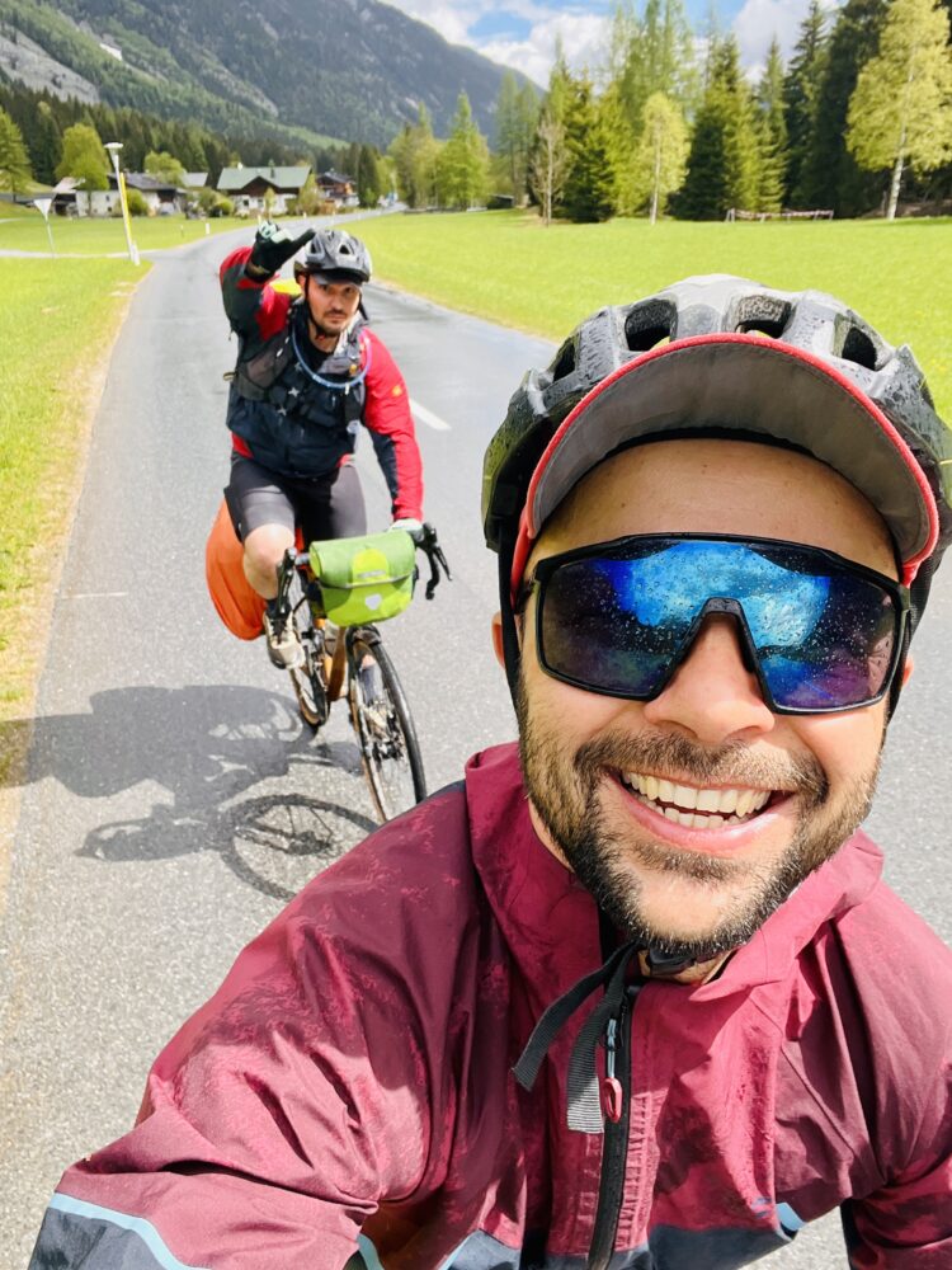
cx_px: 476
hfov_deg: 46.8
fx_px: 1100
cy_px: 635
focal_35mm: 30
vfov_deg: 60.0
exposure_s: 1/311
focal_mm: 2.71
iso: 32
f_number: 2.2
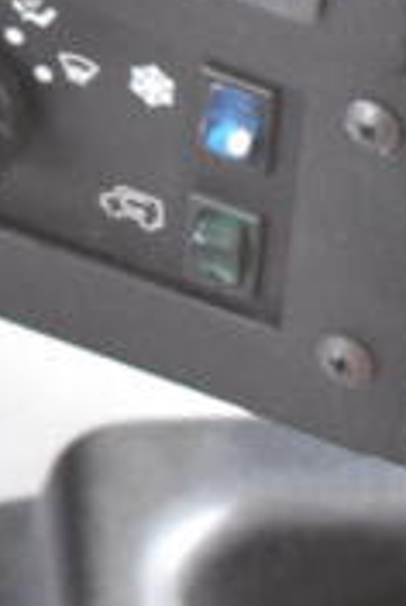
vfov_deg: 8.7
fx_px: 3801
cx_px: -89
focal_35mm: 226
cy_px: -541
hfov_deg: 6.1
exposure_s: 1/60
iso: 1600
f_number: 4.2
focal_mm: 29
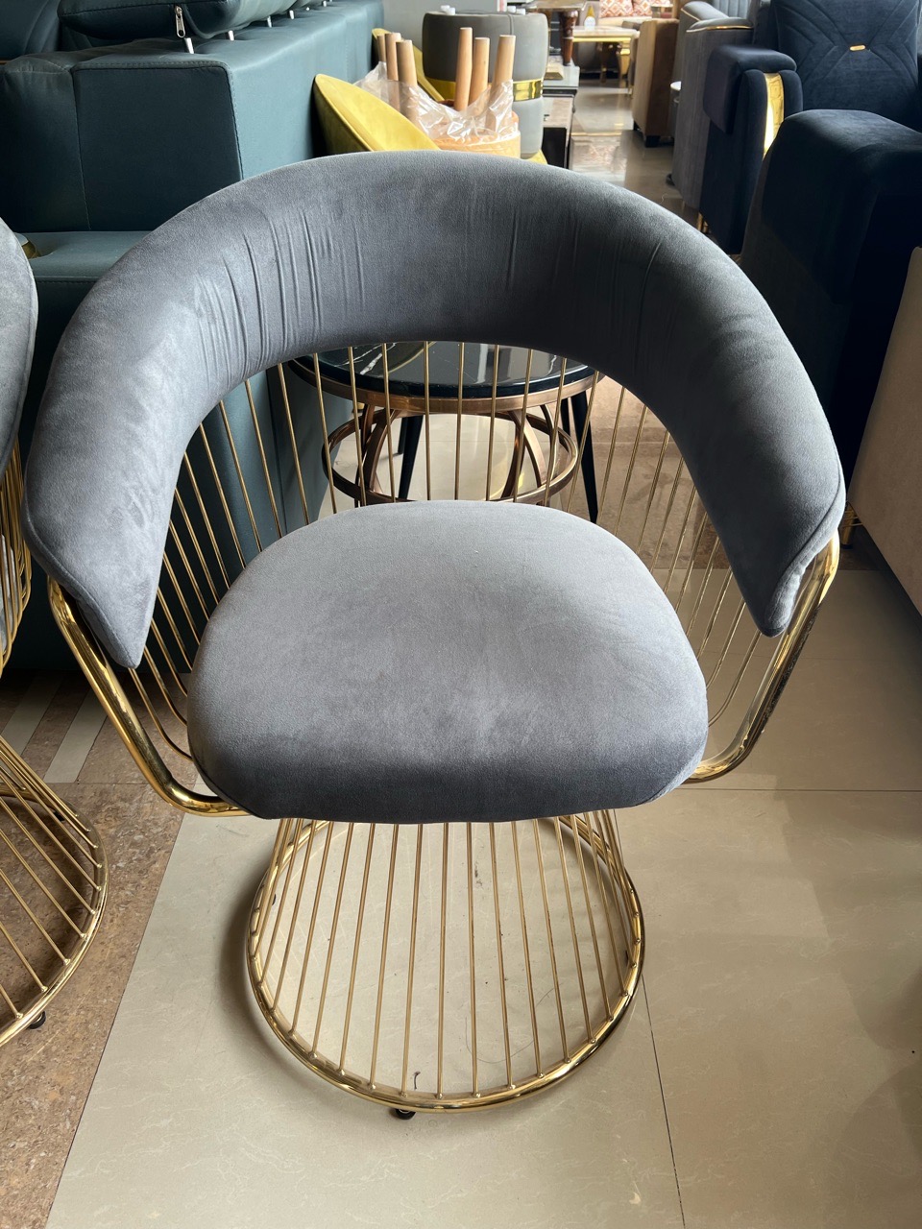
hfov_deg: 53.1
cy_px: 614
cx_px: 461
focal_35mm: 26
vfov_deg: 67.3
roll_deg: -0.2
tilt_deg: -34.9
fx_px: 923
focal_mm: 5.7
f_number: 1.5
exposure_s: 1/121
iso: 40
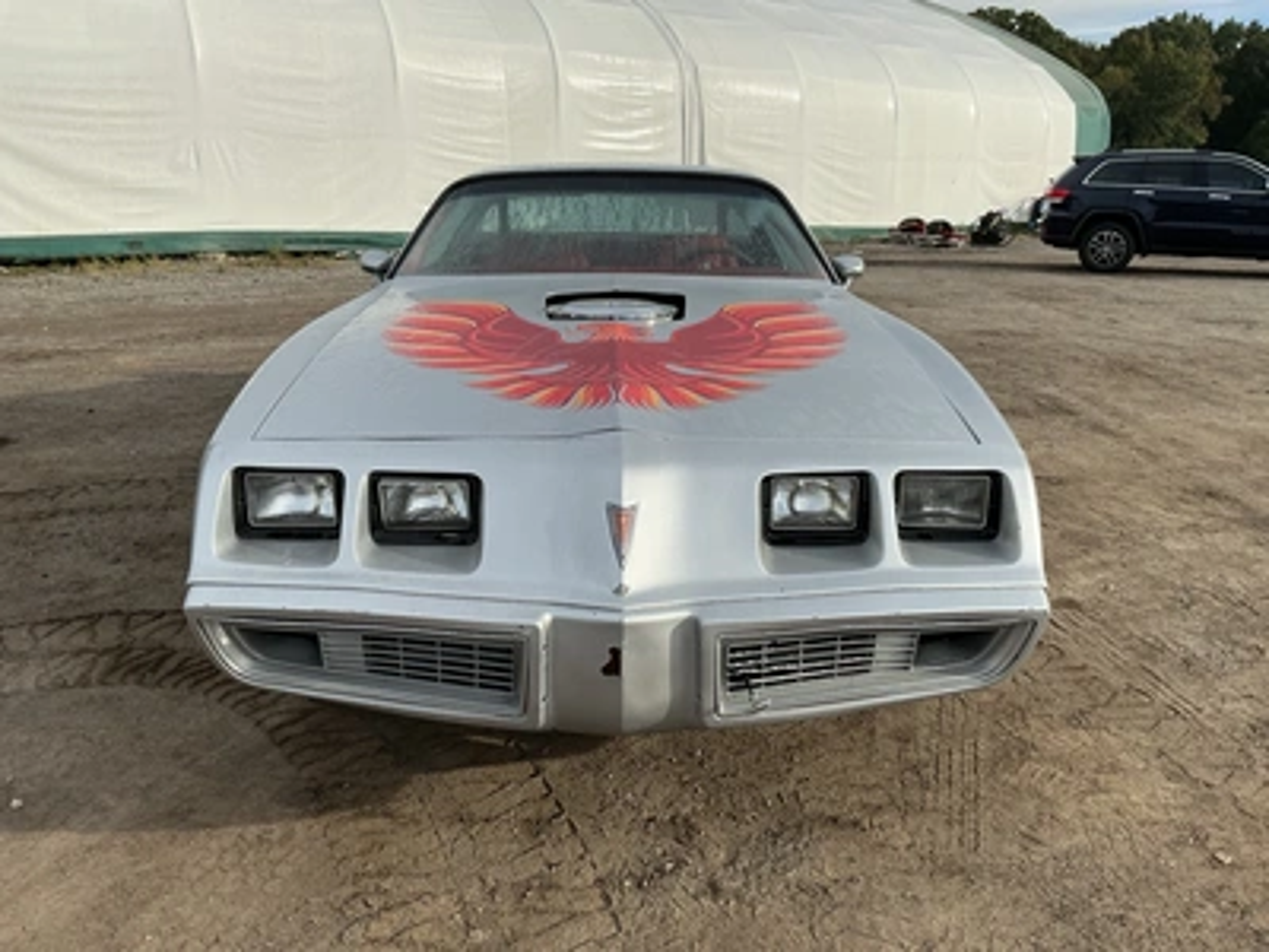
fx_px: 1026
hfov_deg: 63.4
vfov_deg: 49.7
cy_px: 476
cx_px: 634
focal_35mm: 28
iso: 25
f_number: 1.8
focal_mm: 3
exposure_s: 1/1342
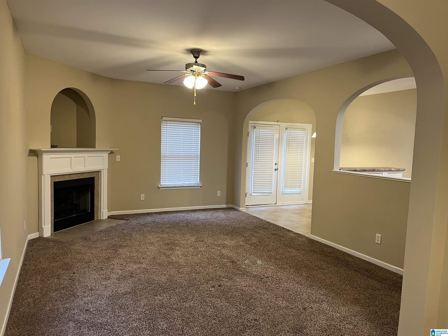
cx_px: 224
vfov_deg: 53.1
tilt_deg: -3.3
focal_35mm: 26
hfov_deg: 67.3
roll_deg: -1.4
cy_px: 168
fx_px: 336
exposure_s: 1/60
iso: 125
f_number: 1.6
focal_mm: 5.1
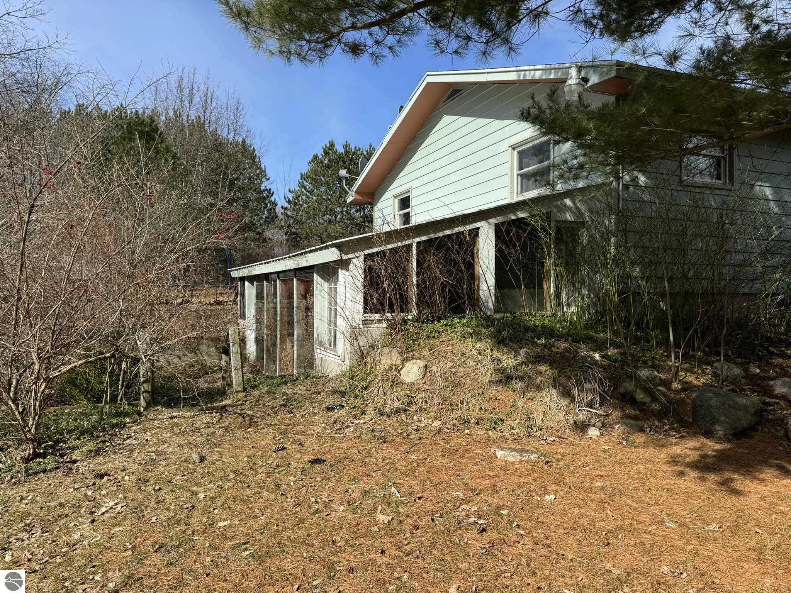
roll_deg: -0.5
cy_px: 296
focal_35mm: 24
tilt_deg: -0.7
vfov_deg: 56.8
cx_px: 396
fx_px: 548
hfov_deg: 71.6
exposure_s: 1/3413
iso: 80
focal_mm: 6.86
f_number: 1.78
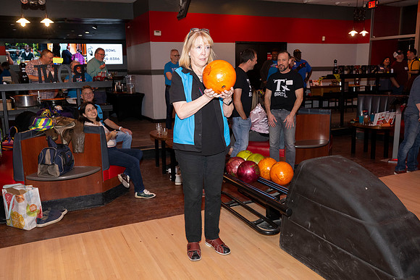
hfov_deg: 59.5
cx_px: 210
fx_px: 368
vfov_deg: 41.7
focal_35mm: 32
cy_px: 140
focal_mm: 31.5
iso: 2000
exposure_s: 1/100
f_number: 5.6
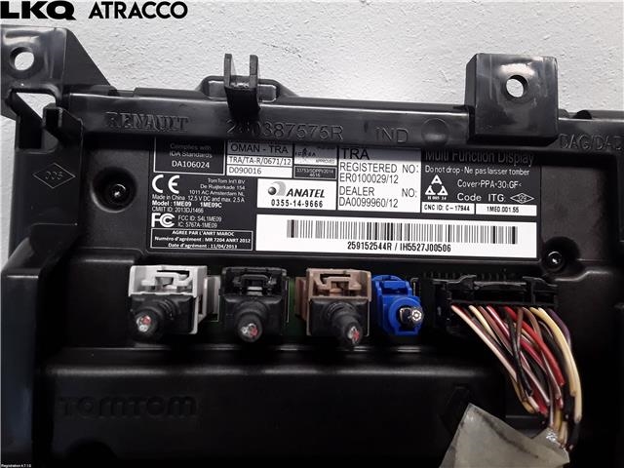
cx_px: 312
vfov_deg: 49.7
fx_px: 505
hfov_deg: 63.4
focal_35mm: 28
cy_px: 234
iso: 100
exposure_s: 1/108
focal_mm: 2.91
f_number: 1.9
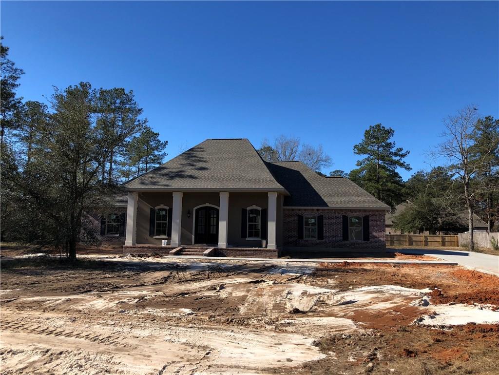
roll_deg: -0.2
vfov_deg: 49.7
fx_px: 404
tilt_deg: +6.8
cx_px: 250
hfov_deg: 63.4
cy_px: 188
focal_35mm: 28
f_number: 1.8
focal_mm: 3.99
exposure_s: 1/1263
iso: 20
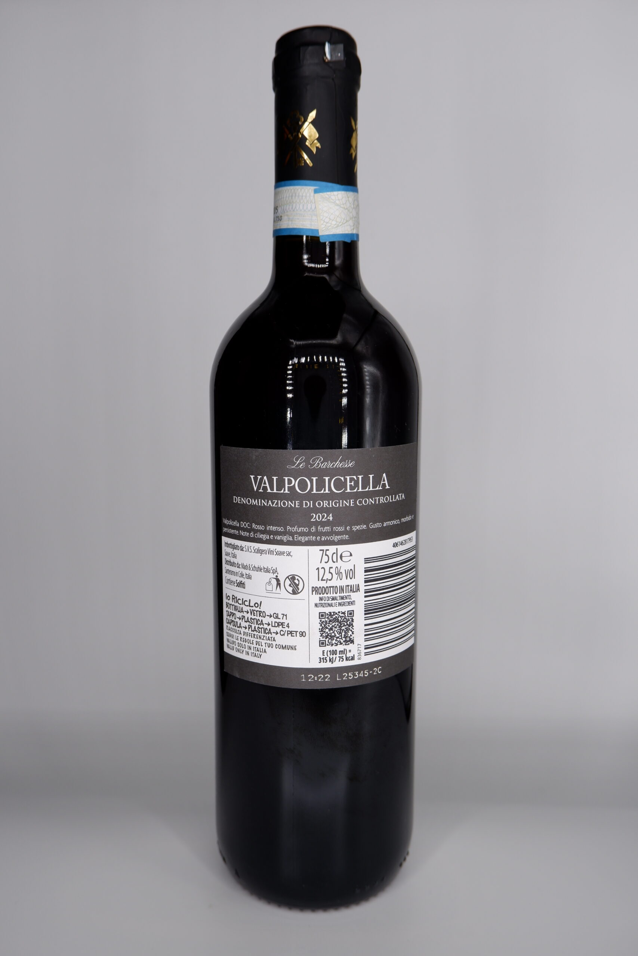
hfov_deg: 45.0
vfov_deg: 63.7
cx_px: 319
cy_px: 478
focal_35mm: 29
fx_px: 771
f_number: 5
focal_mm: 19.7
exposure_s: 1/180
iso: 200
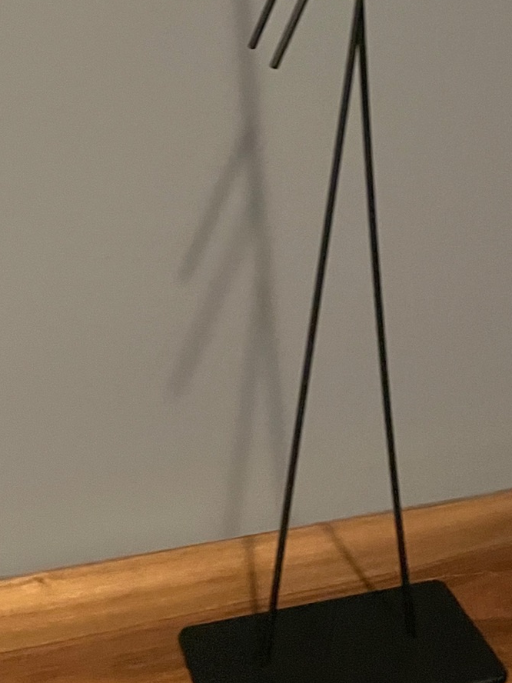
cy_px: 51
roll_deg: +0.8
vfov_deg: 30.6
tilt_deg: -11.0
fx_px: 1183
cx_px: 232
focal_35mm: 60
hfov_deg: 24.4
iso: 1000
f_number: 1.6
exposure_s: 1/30
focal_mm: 4.2
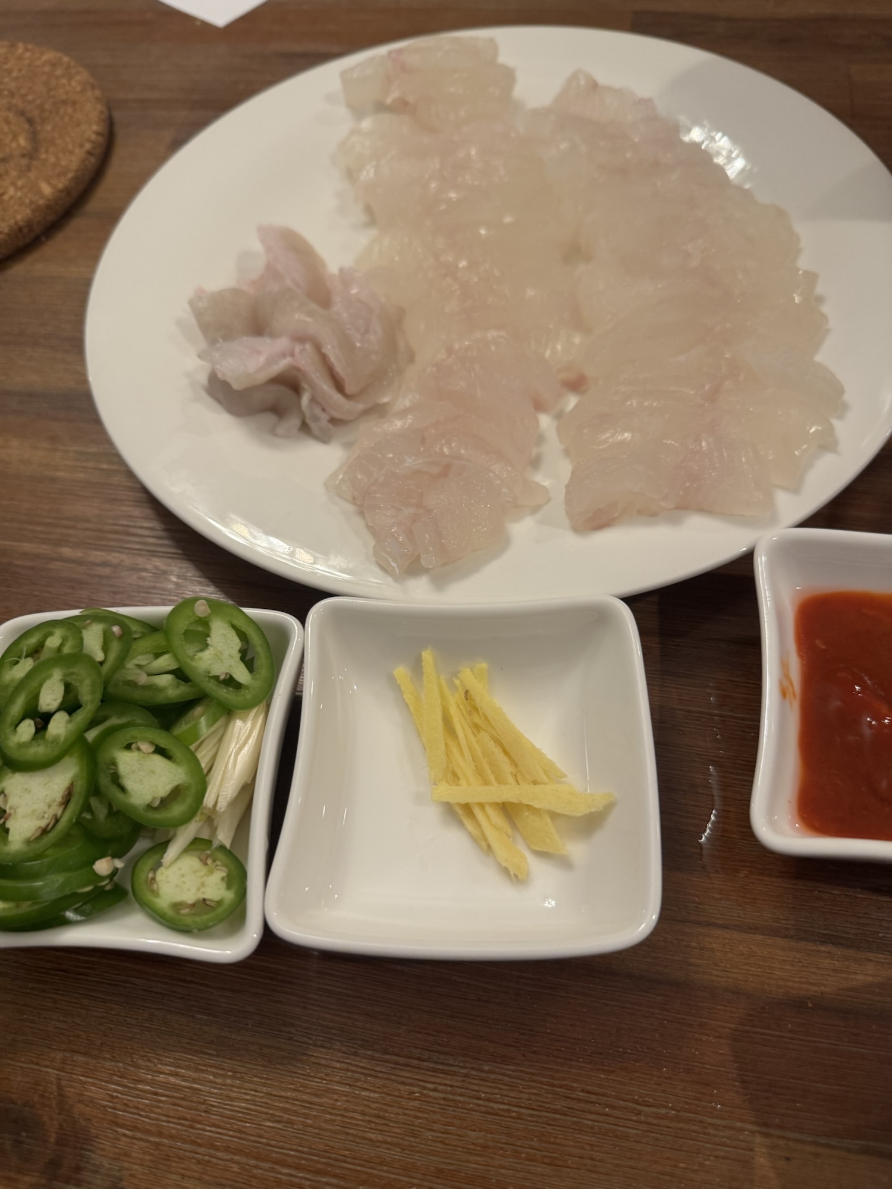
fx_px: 825
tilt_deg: -58.6
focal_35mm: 24
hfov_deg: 56.8
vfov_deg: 71.6
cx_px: 446
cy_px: 594
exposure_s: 1/120
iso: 200
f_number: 1.78
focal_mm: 6.76
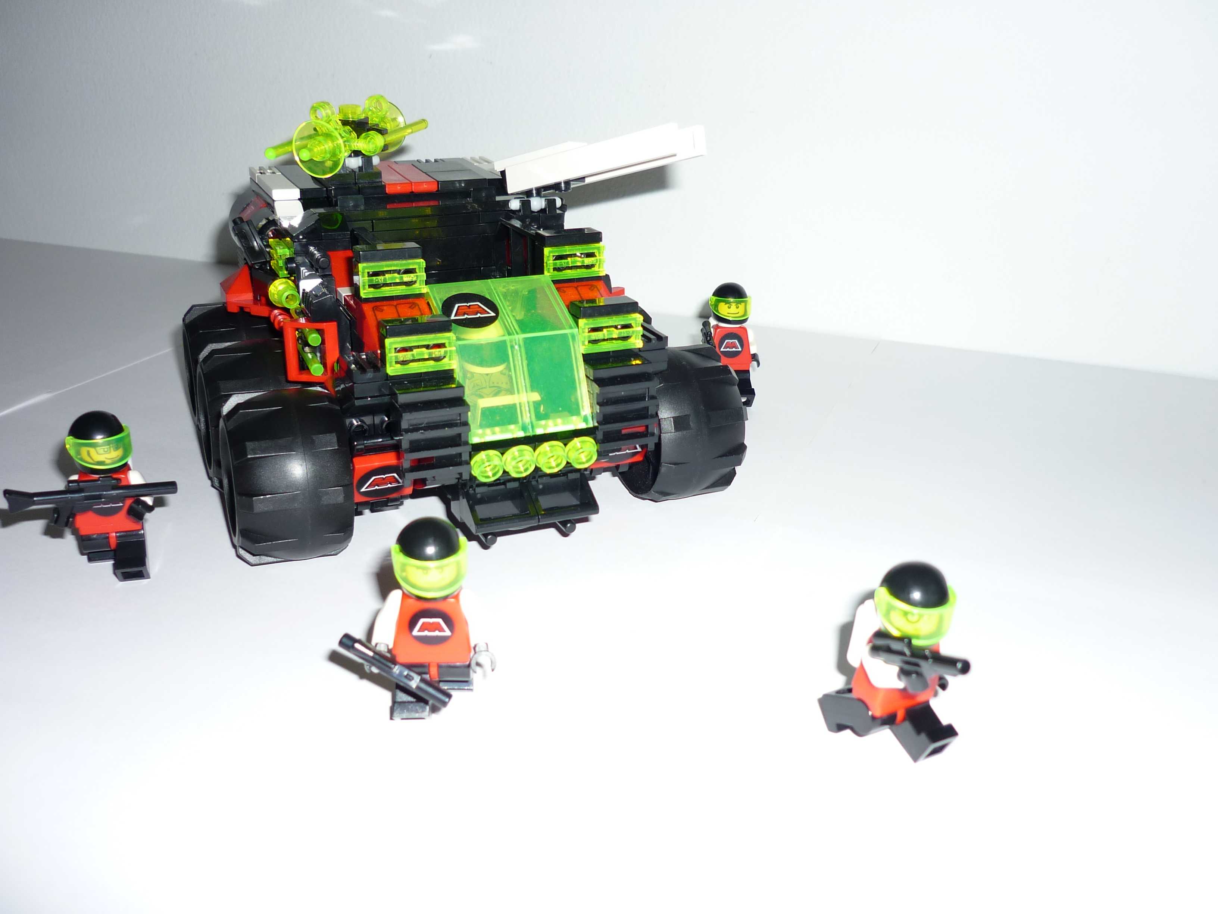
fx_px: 1161
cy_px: 457
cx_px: 609
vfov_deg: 42.9
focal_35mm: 33
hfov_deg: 55.4
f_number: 2.8
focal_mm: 5.5
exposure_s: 1/30
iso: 100
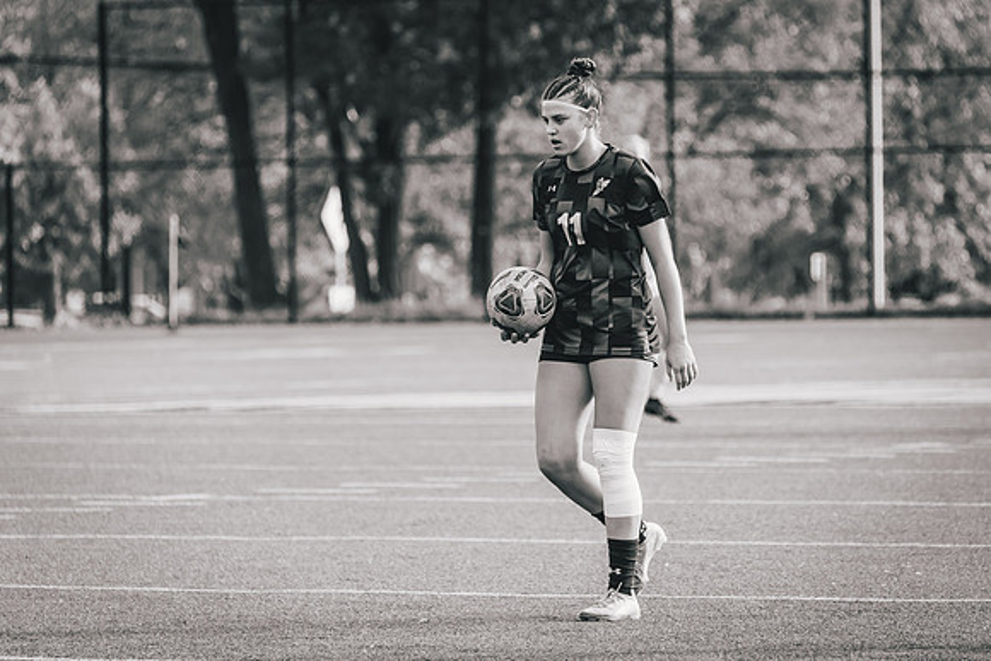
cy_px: 308
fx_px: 8785
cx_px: 569
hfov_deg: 6.5
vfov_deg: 4.3
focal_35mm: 319
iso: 800
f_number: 6.3
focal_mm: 277
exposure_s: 1/800
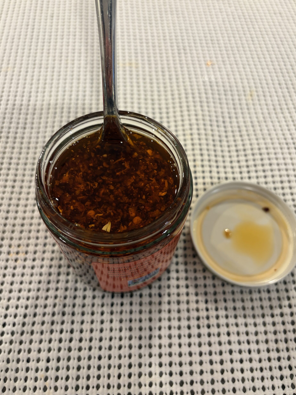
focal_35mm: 27
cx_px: 149
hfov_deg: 51.4
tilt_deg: -61.0
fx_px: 308
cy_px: 193
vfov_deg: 65.3
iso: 160
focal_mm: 5.96
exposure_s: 1/60
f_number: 1.6
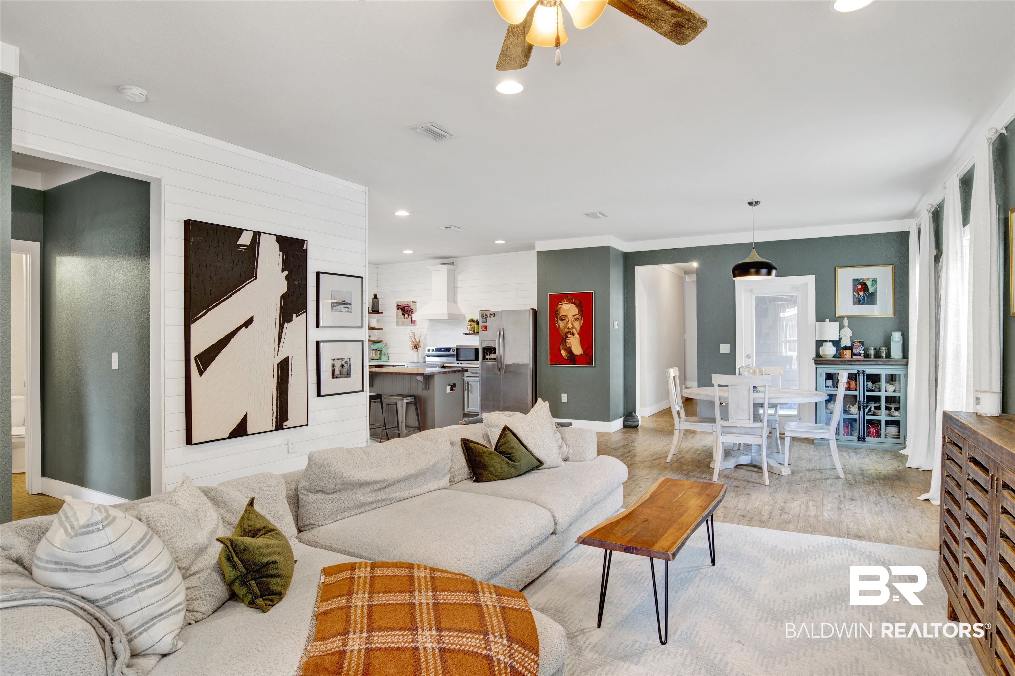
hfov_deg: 84.0
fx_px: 564
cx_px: 508
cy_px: 338
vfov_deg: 61.9
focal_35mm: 20
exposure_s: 1/1.25
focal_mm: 20
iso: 200
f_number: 11
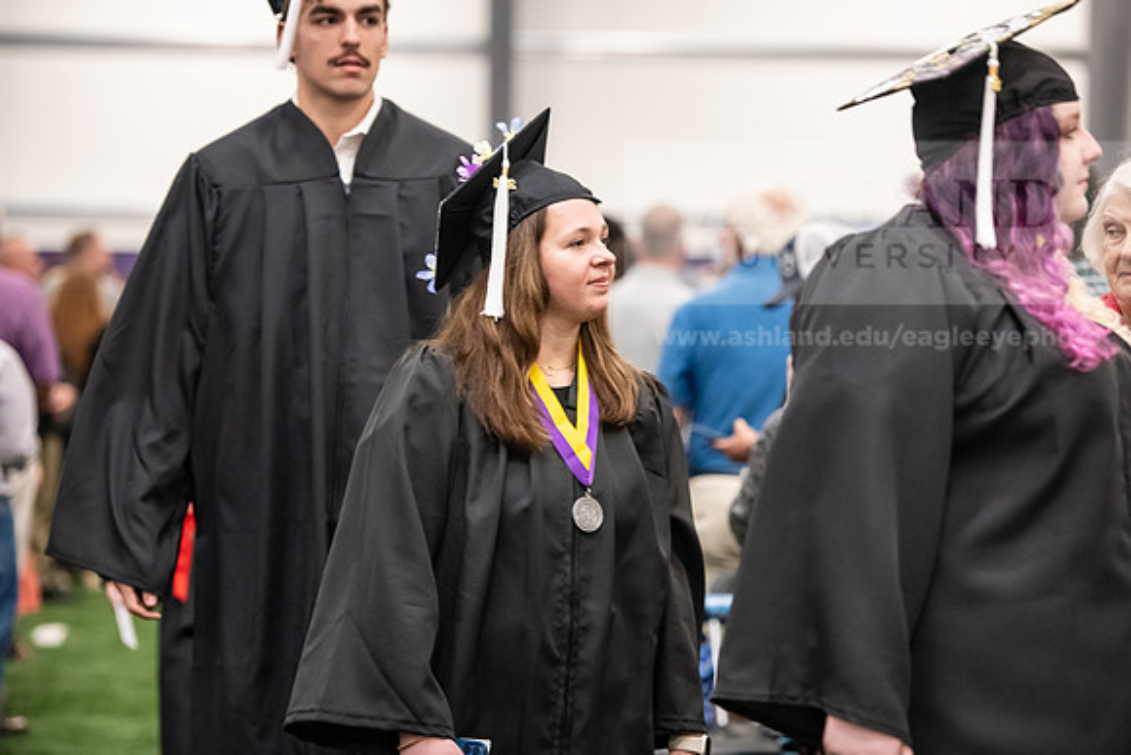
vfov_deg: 11.2
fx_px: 3834
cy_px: 378
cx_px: 566
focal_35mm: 122
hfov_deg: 16.8
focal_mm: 122
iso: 3200
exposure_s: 1/200
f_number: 3.2
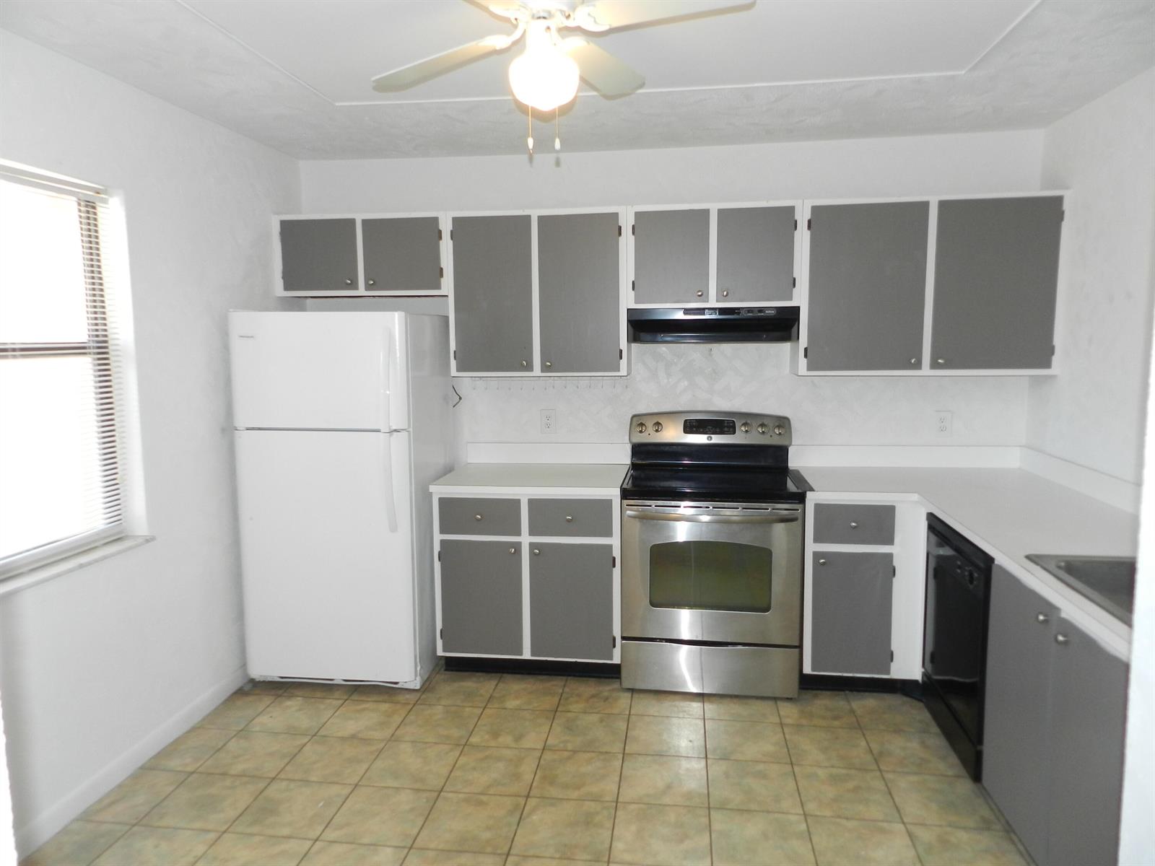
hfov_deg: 73.9
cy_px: 433
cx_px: 578
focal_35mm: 23
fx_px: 767
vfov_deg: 58.9
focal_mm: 4
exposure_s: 1/30
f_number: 3.4
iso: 200
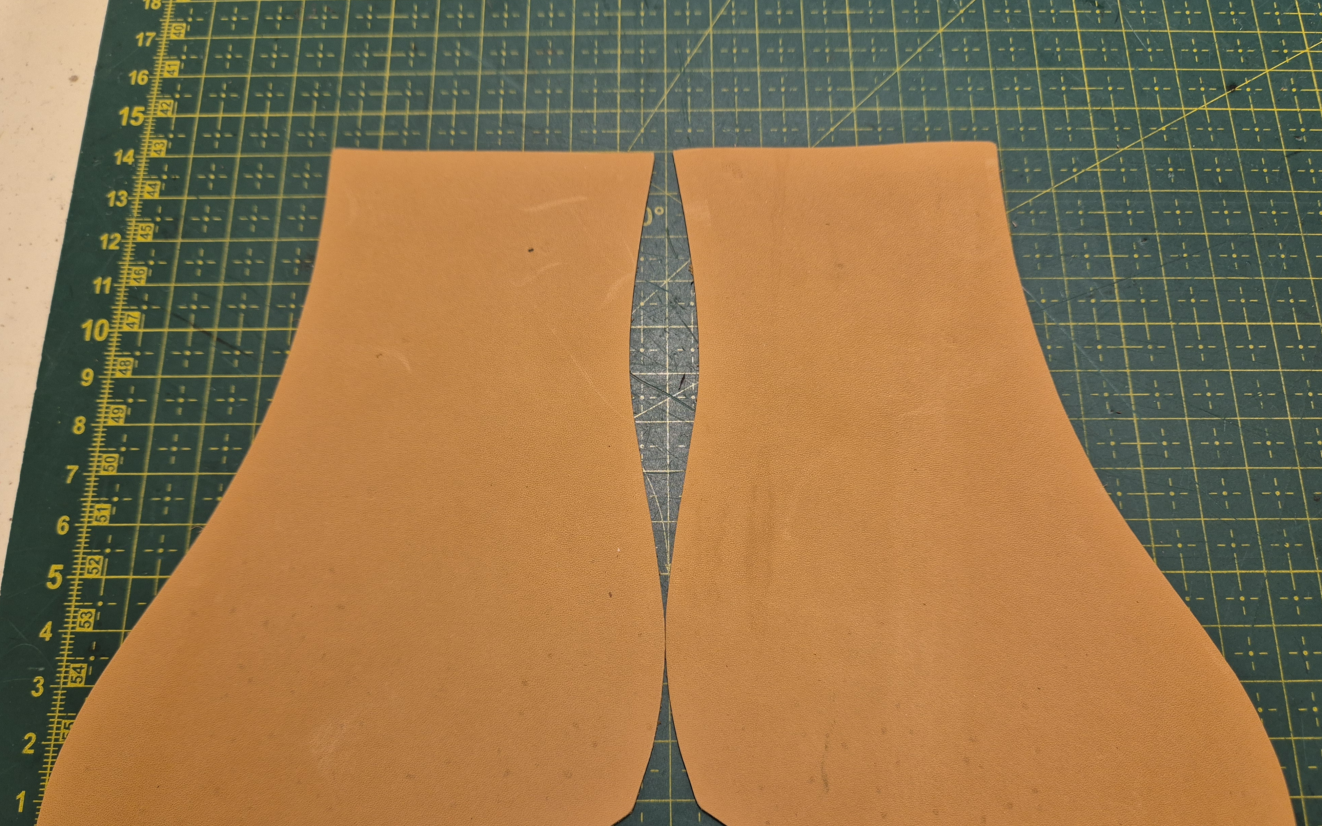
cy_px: 501
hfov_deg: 72.5
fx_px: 901
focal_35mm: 25
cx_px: 659
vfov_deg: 48.9
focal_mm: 5.4
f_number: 1.8
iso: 100
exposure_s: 1/100
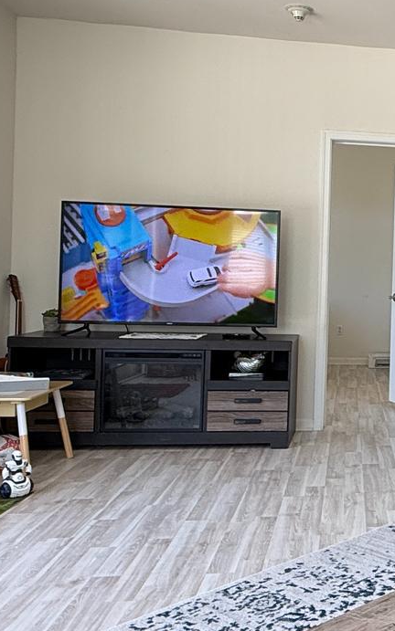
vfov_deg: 45.2
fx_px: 758
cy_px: 281
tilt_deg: -0.2
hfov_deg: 25.5
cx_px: 500
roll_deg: -1.6
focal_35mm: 44
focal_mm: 2.22
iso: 100
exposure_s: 1/120
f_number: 2.2
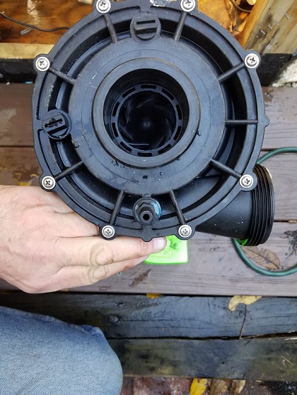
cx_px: 148
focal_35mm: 26
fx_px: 297
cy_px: 198
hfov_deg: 53.1
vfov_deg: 67.3
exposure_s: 1/120
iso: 160
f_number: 1.7
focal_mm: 4.2
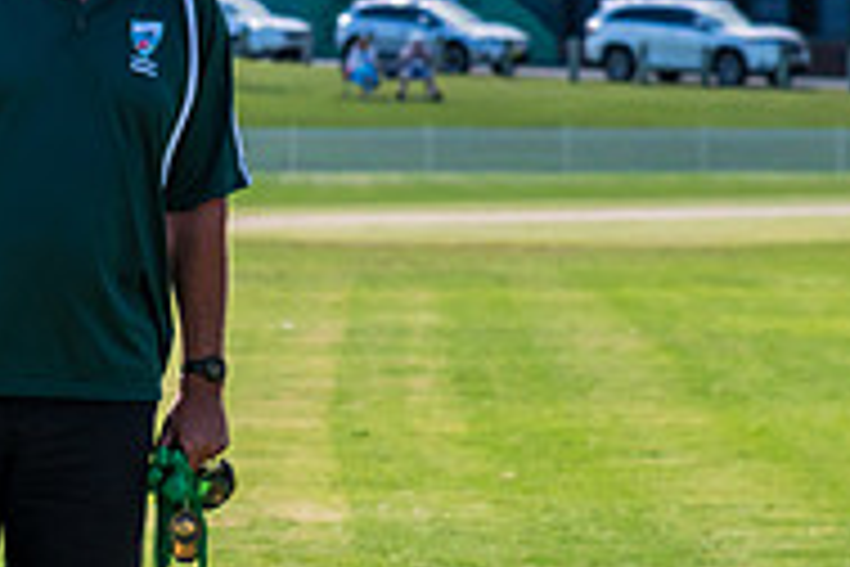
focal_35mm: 301
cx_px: -376
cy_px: 379
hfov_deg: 6.8
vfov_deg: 4.6
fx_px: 7106
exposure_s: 1/1600
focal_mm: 95
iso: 400
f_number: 6.3
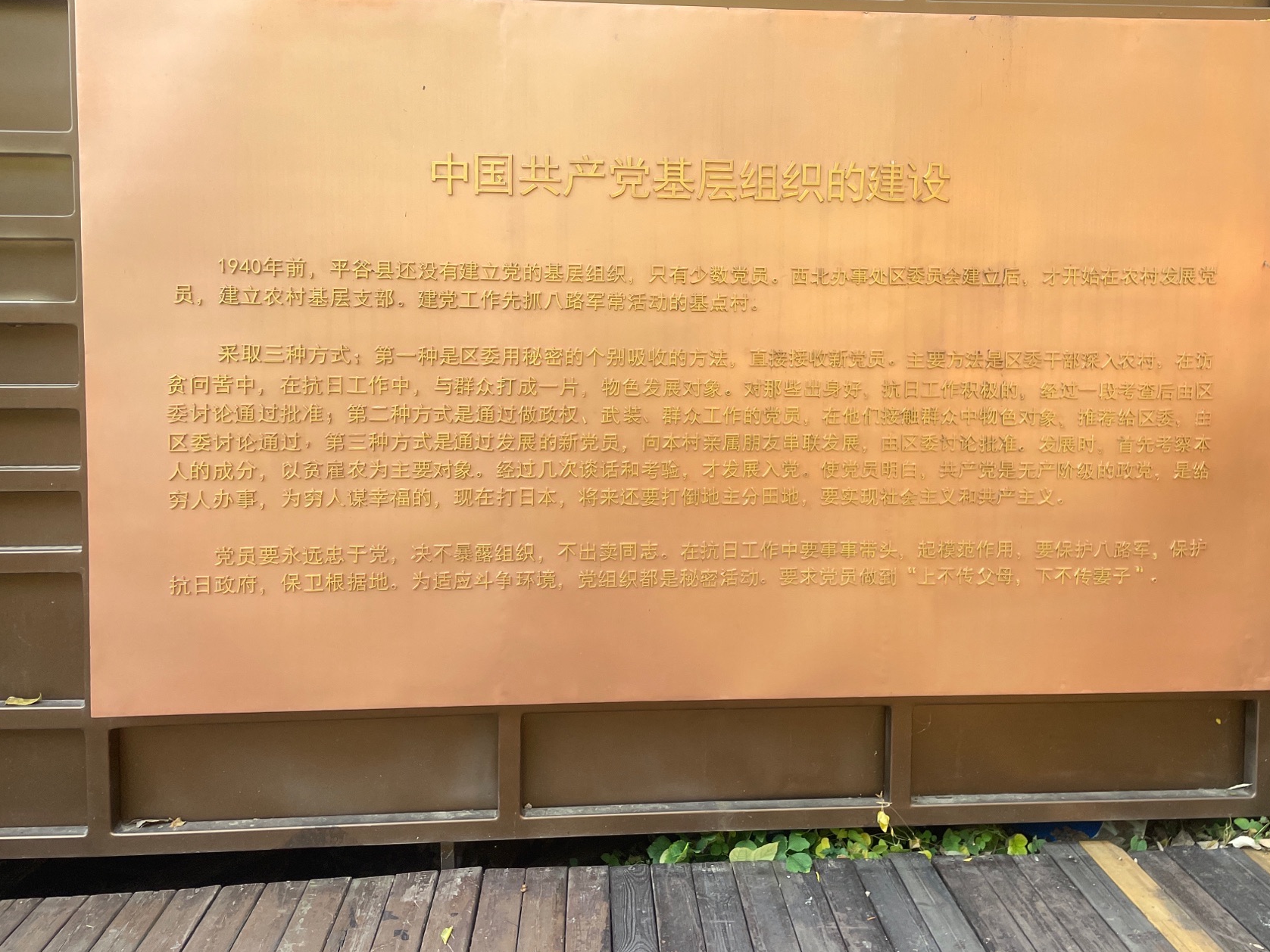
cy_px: 390
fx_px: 1137
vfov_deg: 45.2
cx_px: 715
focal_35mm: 31
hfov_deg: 58.2
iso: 50
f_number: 1.6
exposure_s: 1/341
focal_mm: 4.2
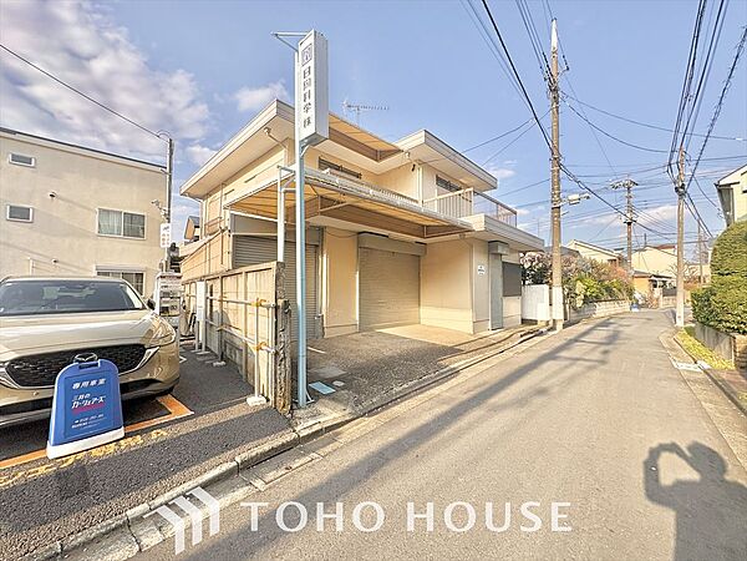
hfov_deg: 102.1
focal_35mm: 14
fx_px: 302
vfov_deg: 85.7
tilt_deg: +3.3
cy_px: 280
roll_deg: +2.5
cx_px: 374
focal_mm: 2.22
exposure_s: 1/899
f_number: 2.2
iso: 40
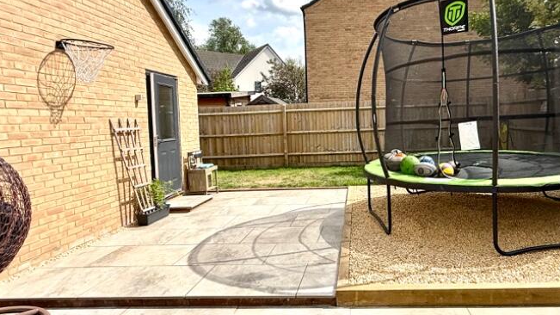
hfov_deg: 74.9
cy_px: 143
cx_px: 352
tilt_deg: -4.3
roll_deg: +1.0
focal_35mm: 24
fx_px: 356
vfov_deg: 47.6
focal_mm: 2.22
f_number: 2.2
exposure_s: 1/1497
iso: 50
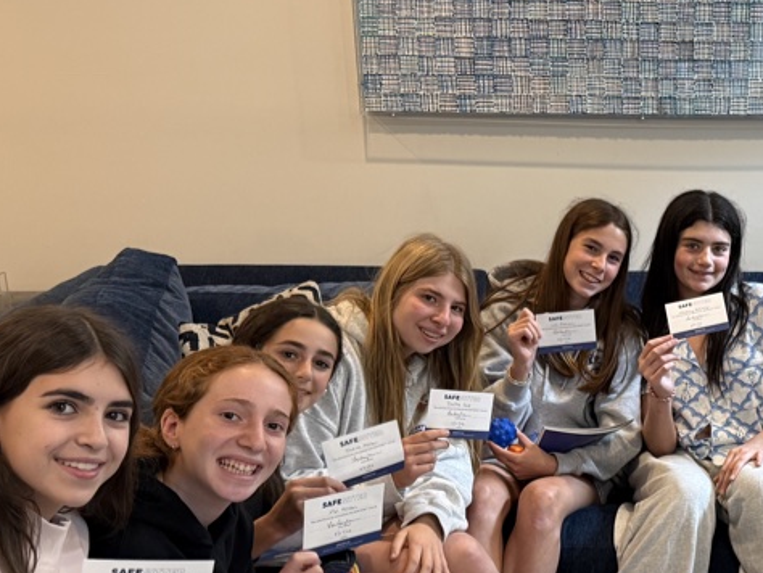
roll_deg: -0.4
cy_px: 345
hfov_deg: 29.8
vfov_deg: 24.0
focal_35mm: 61
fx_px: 1345
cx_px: 742
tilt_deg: -14.9
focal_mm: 6.76
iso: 320
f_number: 1.78
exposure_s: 1/60
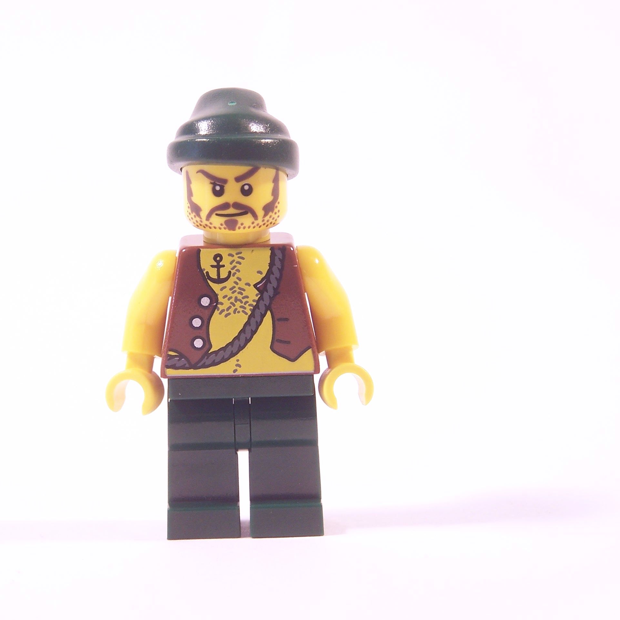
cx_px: 245
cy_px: 312
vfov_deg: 12.6
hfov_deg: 12.6
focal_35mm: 139
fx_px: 2817
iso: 100
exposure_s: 1/15
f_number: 3.2
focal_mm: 19.4
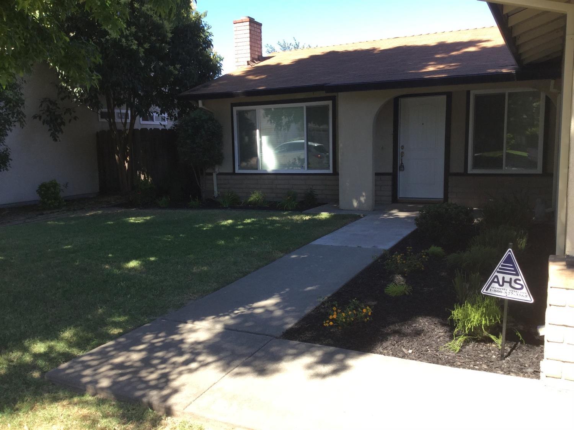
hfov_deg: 58.4
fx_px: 514
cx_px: 287
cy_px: 215
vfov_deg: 45.4
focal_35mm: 31
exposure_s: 1/267
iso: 25
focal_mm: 3.3
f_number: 2.4
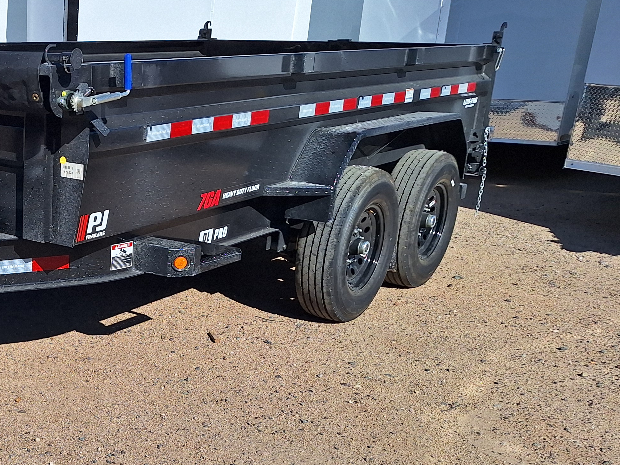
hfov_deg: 36.3
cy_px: 365
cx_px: 25
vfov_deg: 29.6
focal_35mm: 48
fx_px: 860
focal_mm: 5.54
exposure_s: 1/5495
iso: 40
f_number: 1.8
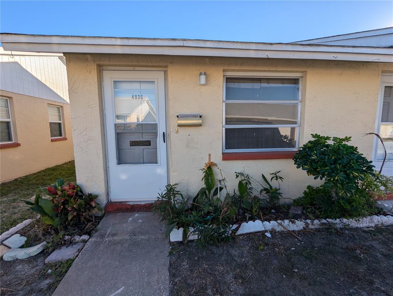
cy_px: 148
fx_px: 182
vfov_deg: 78.2
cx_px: 196
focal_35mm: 16
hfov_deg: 94.4
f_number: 2.2
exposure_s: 1/1721
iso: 36
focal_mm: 2.35
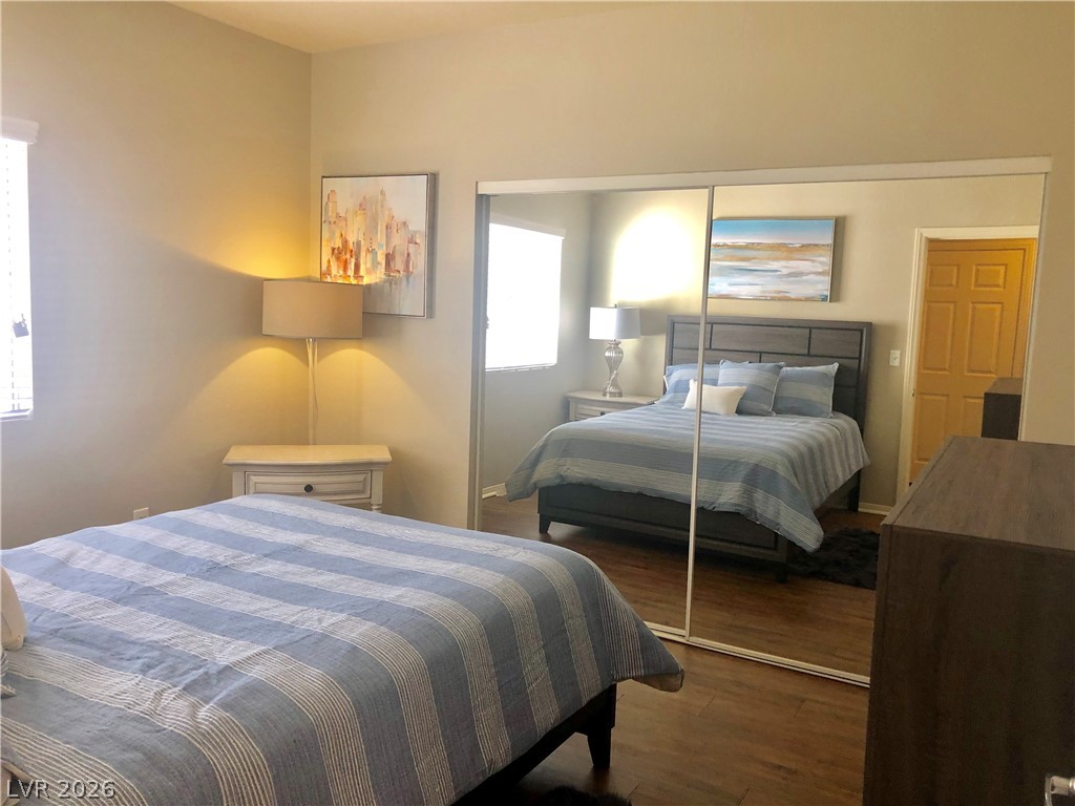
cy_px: 403
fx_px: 870
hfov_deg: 63.4
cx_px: 538
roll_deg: -2.4
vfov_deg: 49.7
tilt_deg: -8.8
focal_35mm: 28
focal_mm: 3.99
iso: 40
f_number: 1.8
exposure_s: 1/17
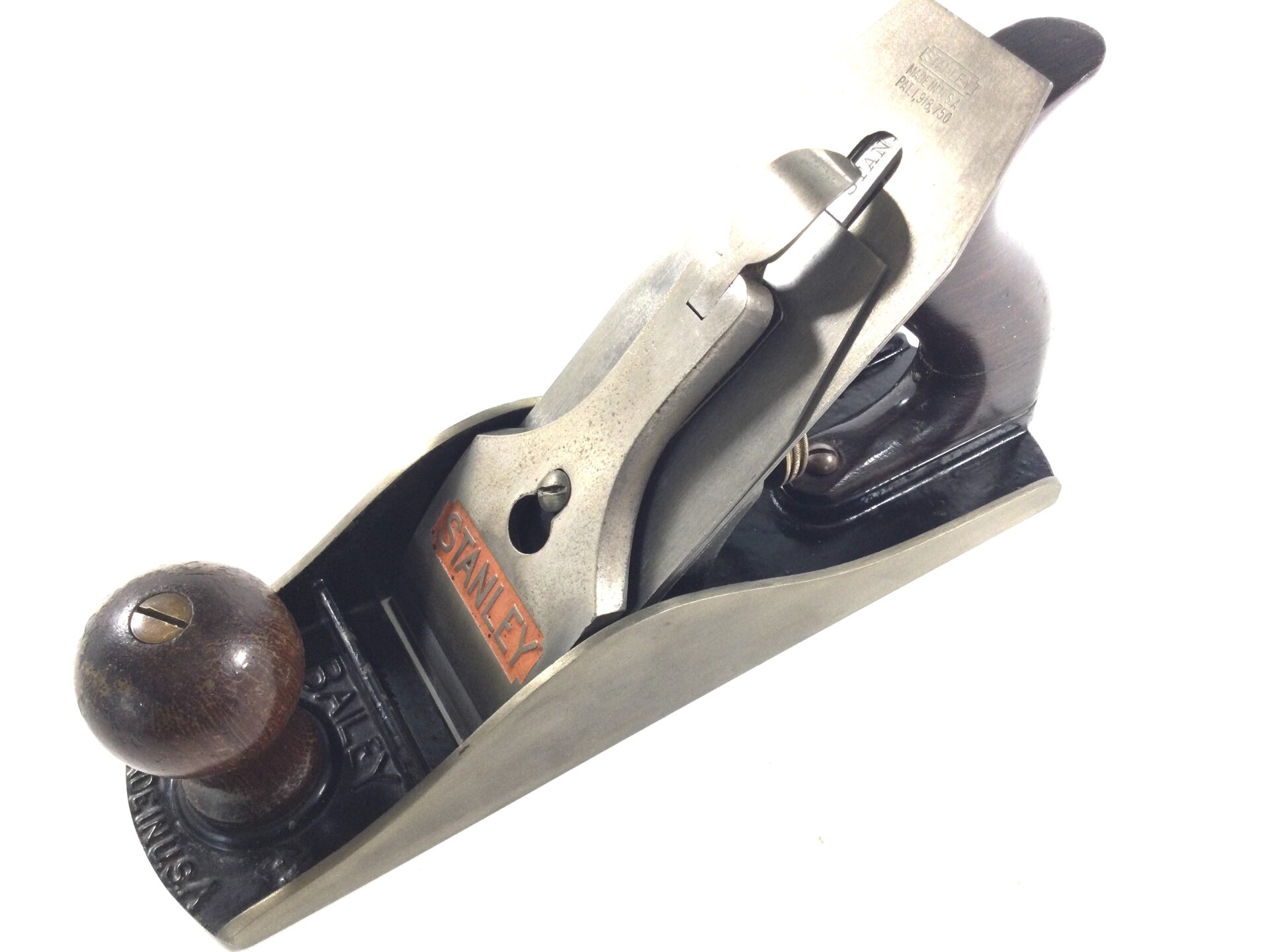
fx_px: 1137
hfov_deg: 58.4
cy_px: 476
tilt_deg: -51.2
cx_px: 635
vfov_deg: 45.4
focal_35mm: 31
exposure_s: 1/100
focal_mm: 3.3
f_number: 2.4
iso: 40
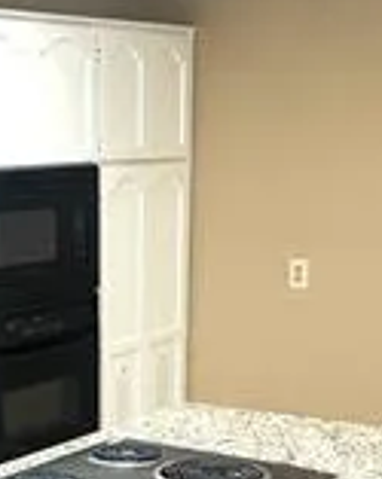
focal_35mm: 67
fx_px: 950
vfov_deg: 26.4
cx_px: -83
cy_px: 510
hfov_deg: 21.1
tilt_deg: -17.7
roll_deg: +4.7
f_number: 2.2
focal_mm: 2.22
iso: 200
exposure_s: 1/120
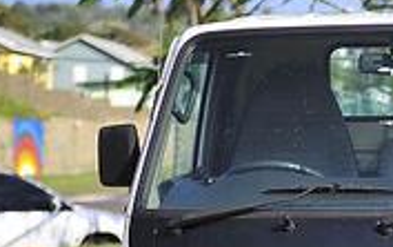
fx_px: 1737
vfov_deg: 8.0
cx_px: 436
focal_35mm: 162
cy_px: 316
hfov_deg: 12.7
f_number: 2.8
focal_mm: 60
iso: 200
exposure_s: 1/3000
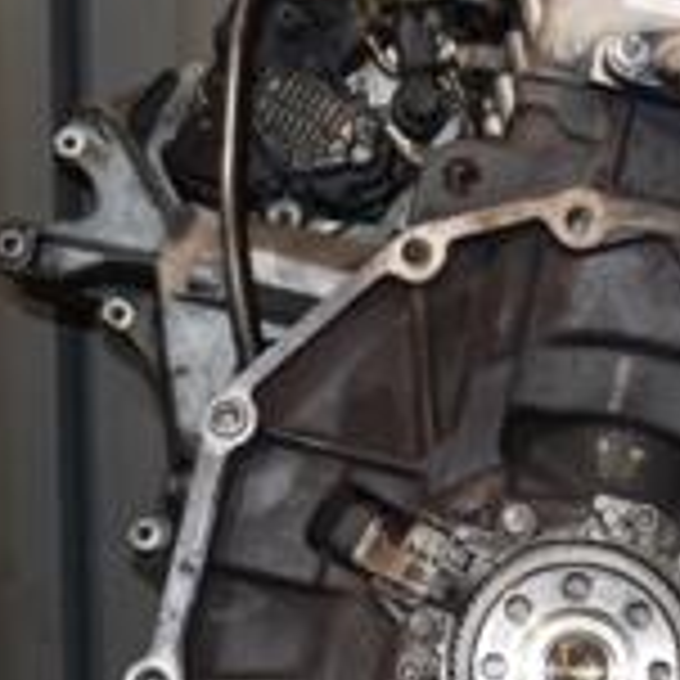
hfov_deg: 13.7
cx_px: 482
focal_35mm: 127
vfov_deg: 13.7
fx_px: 2816
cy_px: 536
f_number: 5
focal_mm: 25
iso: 800
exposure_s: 1/60
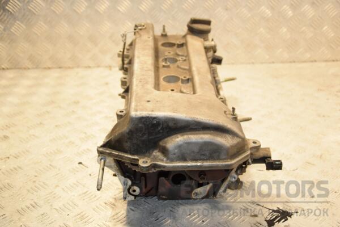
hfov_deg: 37.9
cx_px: 170
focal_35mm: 52
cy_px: 114
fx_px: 496
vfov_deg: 25.8
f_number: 5
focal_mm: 35
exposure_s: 1/200
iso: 800
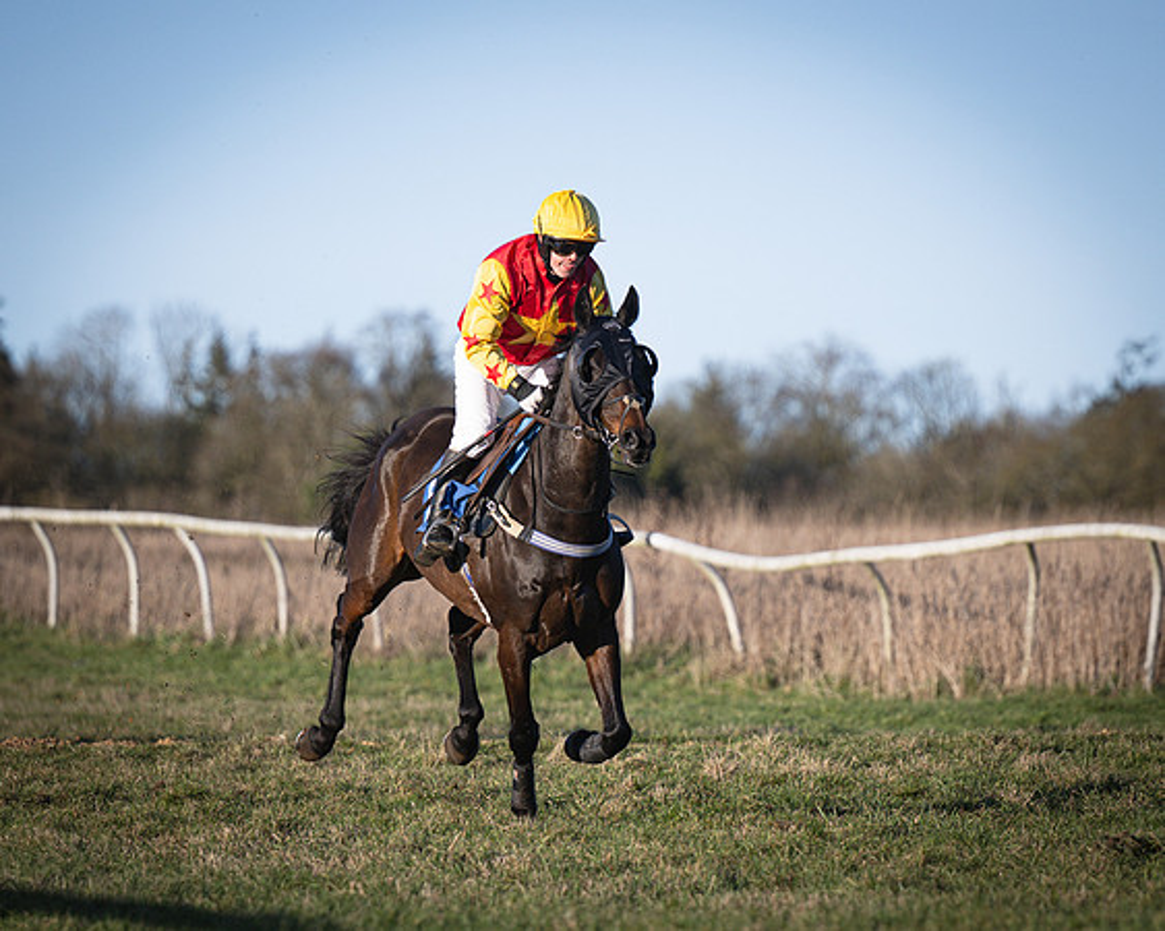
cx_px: 617
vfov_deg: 4.1
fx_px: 13078
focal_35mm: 379
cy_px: 526
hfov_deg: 5.1
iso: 100
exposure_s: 1/2000
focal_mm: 155
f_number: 2.8
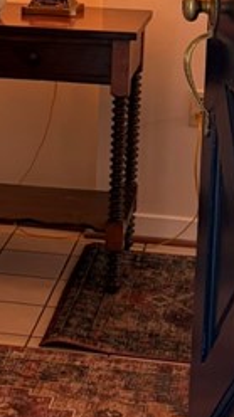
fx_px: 1294
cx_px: 40
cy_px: -42
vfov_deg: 17.7
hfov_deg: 10.3
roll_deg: -1.8
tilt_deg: -6.5
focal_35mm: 117
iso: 160
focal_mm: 5.96
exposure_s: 1/60
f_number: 1.6
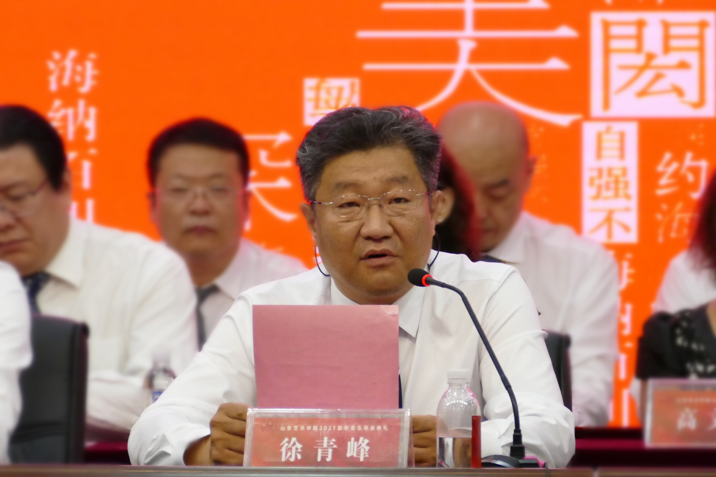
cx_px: 358
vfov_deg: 5.4
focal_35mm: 255
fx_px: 5071
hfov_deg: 8.1
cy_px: 238
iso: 1600
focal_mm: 92.88
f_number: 4
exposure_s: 1/80
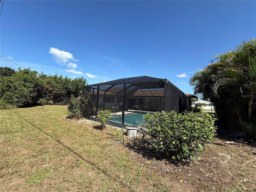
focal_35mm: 14
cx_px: 128
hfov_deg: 102.1
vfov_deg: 85.7
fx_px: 104
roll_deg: -3.4
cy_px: 96
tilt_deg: +4.2
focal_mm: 2.22
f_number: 2.2
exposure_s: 1/1285
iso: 50
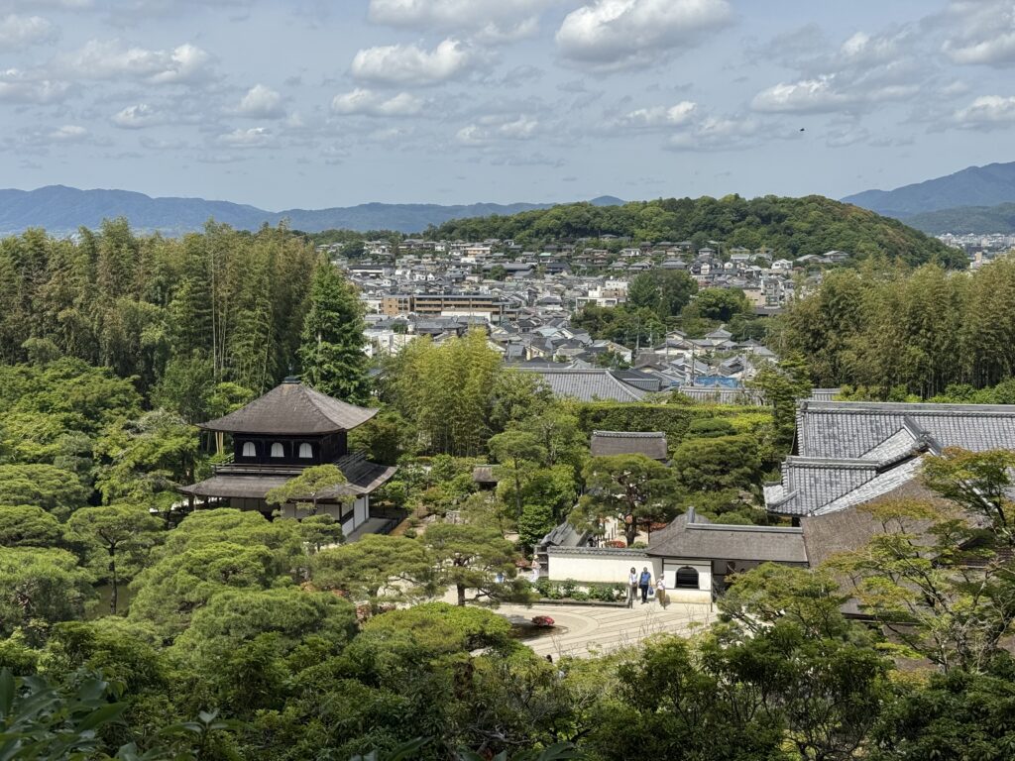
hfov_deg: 39.7
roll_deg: +0.6
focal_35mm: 48
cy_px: 380
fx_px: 1407
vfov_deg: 30.3
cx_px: 508
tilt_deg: -5.5
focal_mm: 6.76
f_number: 1.78
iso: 64
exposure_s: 1/5848
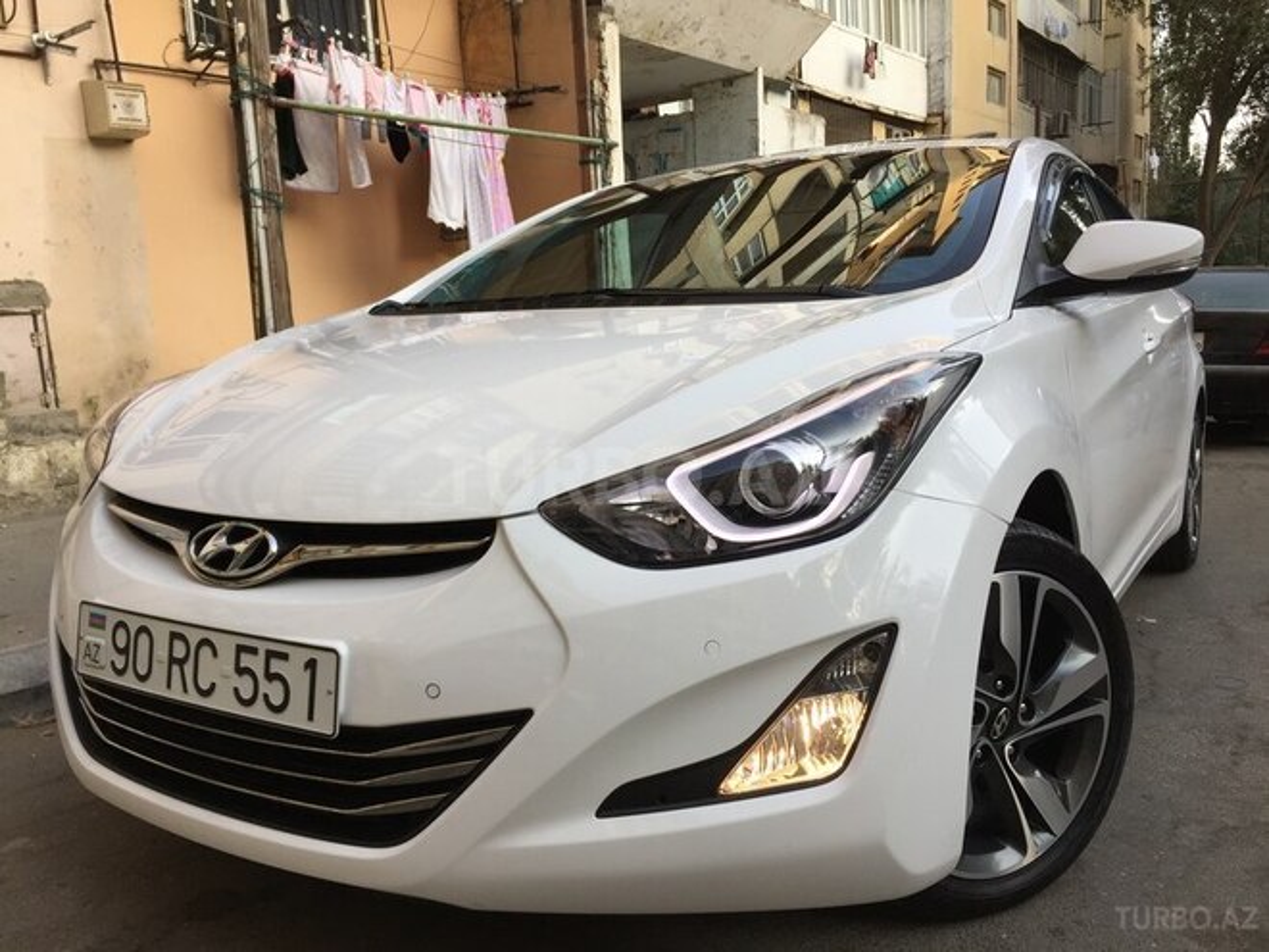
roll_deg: +1.7
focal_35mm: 29
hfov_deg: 61.7
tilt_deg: -6.7
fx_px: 1063
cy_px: 476
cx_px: 634
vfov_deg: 48.2
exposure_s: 1/278
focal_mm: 4.15
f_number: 2.2
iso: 32
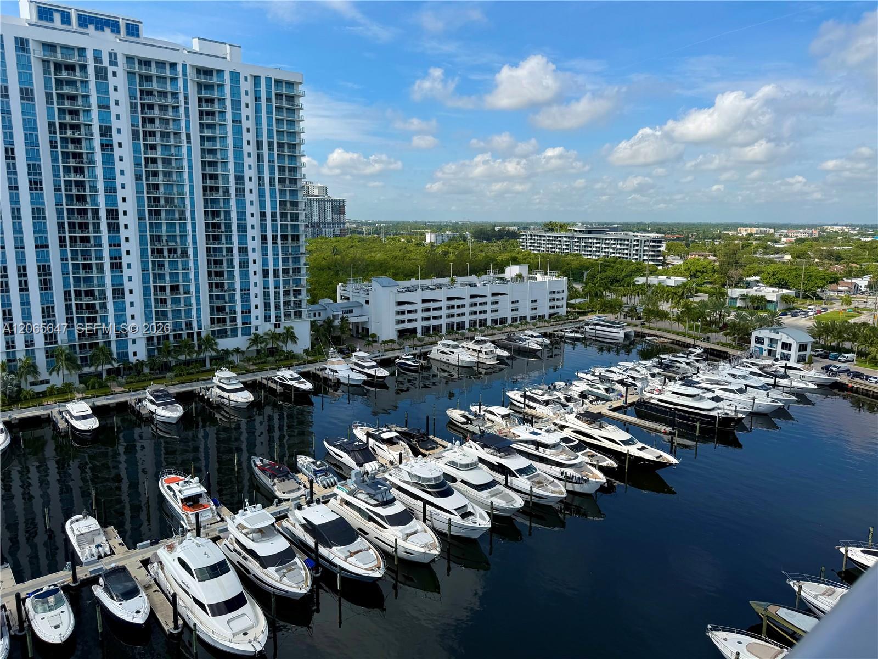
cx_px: 439
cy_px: 330
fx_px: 609
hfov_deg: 71.6
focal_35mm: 24
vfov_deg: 56.8
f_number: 1.78
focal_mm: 6.76
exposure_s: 1/5319
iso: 80
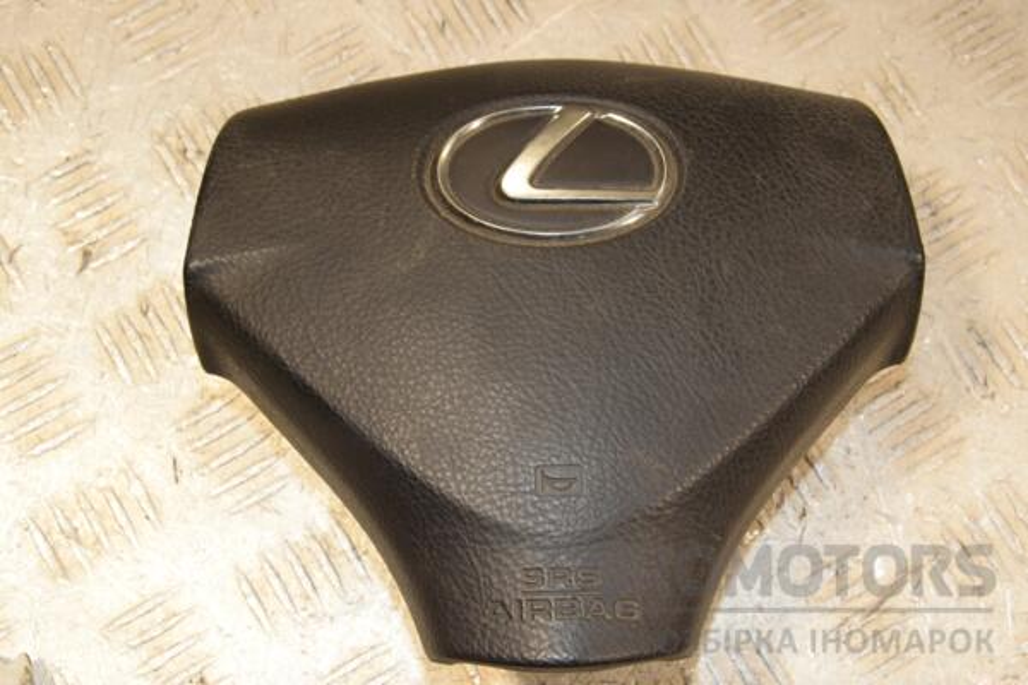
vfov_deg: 21.6
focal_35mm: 63
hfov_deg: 31.9
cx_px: 514
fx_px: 1799
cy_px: 342
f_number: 8
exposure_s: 1/200
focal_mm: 42
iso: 800
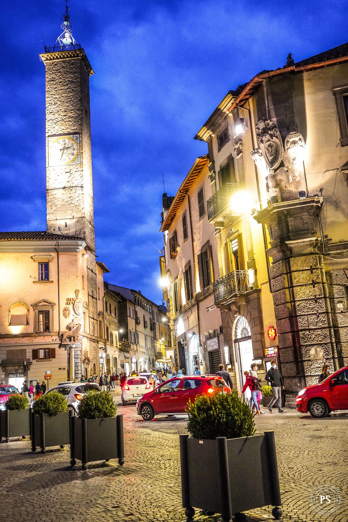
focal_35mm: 35
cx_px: 174
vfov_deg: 54.4
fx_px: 507
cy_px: 261
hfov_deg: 37.9
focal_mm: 35
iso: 4000
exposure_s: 1/40
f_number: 2.8
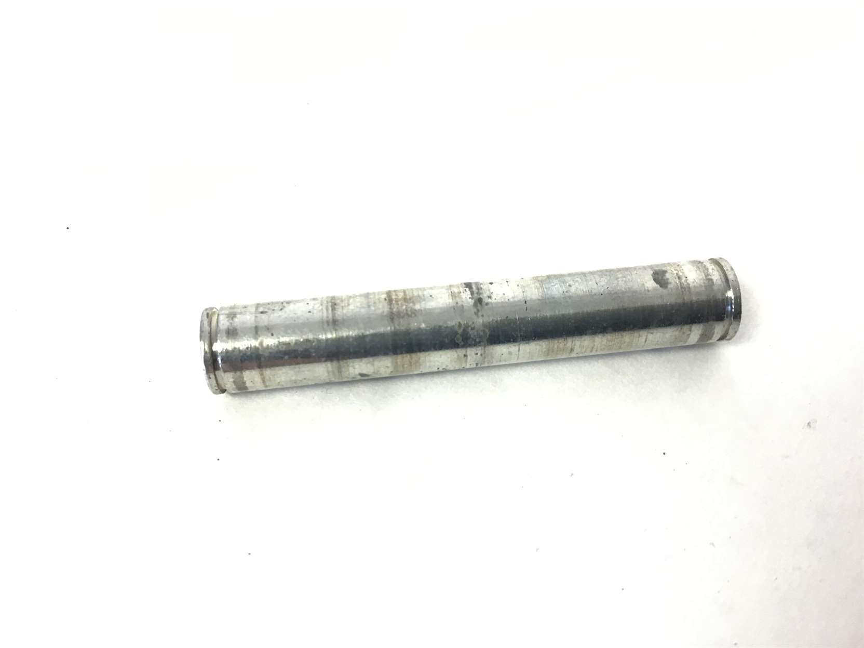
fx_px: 774
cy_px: 324
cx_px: 432
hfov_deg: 58.4
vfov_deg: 45.4
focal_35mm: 31
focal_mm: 3.3
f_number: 2.4
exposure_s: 1/30
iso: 32
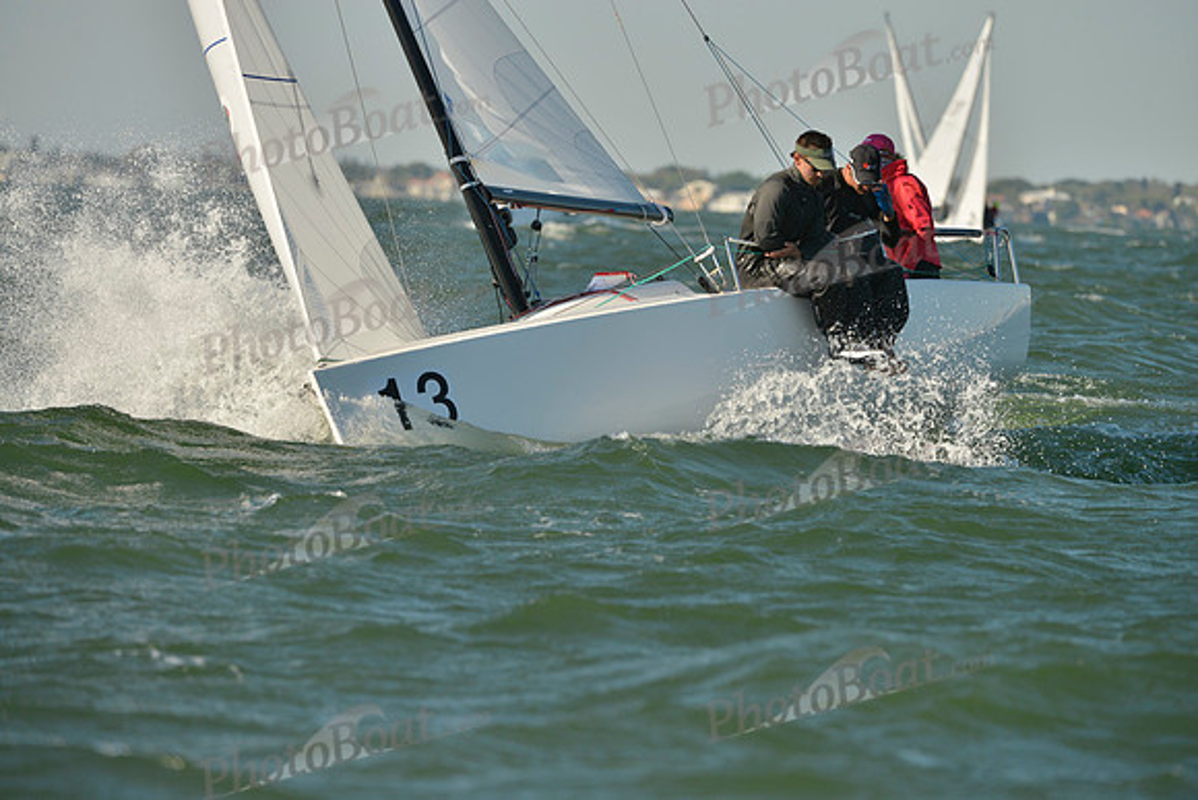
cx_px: 599
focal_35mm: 310
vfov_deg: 4.4
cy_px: 400
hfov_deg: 6.6
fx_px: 10318
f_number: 7.1
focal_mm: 310
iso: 280
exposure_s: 1/1250
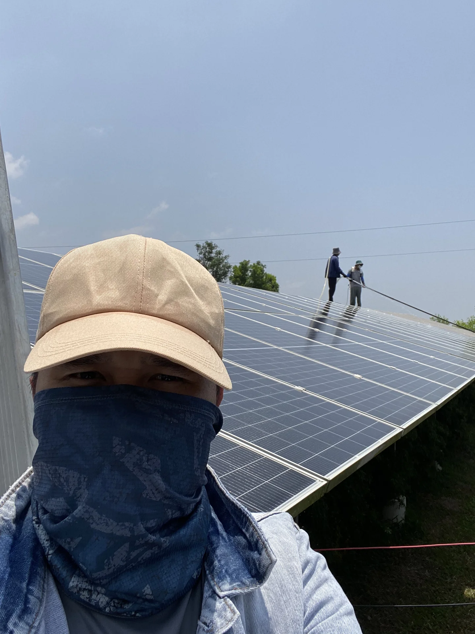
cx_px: 238
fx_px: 549
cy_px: 317
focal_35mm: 30
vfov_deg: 60.0
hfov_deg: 46.8
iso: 25
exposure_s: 1/2445
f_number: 2.2
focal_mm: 2.71
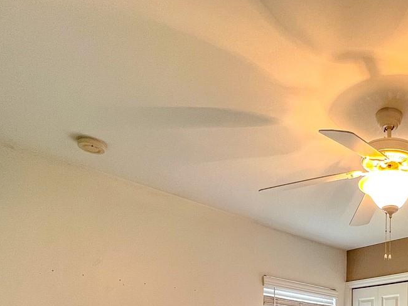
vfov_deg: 35.4
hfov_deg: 49.5
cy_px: 362
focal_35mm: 32
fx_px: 377
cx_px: 379
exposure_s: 1/60
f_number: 1.8
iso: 200
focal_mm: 1.57
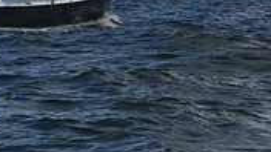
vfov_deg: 4.8
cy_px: -279
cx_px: 53
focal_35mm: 242
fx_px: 1739
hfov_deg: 8.9
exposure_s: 1/640
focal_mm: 70
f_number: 13
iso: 250
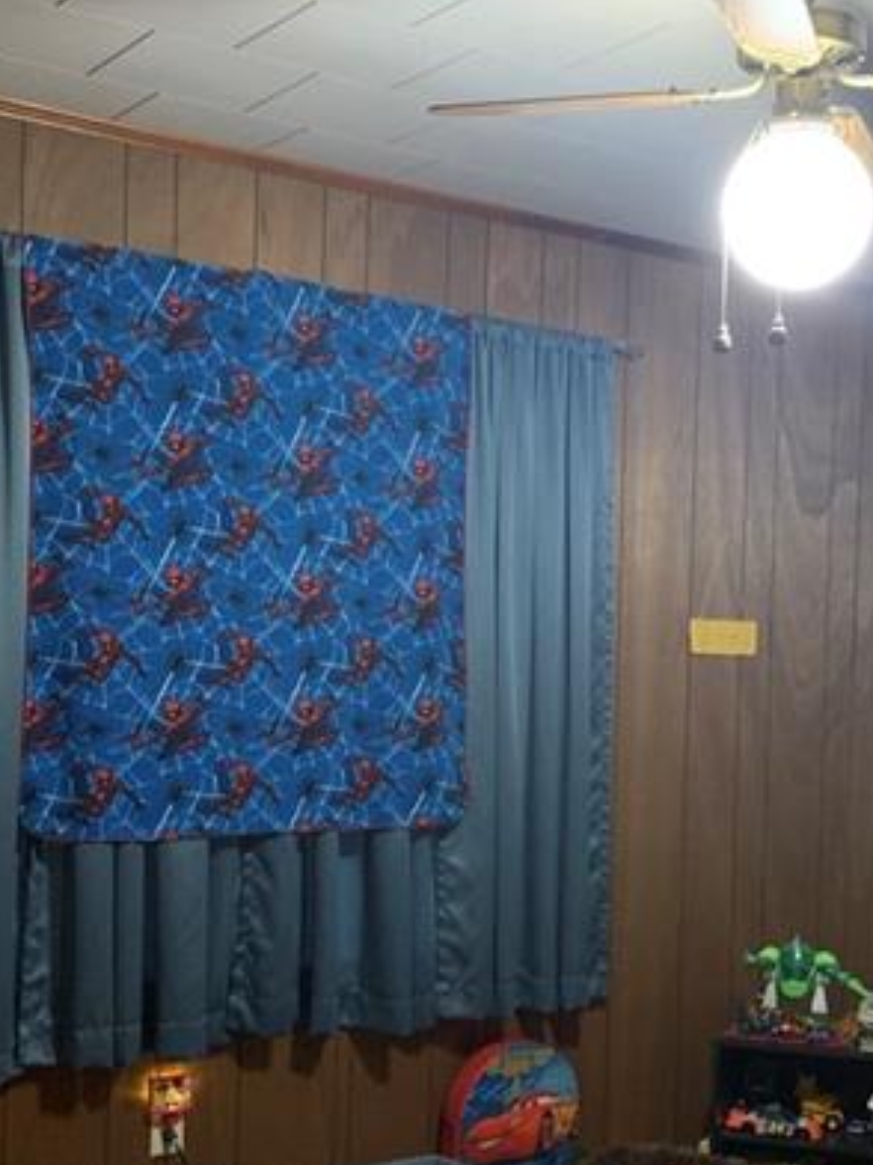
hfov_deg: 28.2
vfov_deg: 37.4
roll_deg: -1.4
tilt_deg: -1.3
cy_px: 687
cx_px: 653
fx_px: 1715
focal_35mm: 51
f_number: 1.8
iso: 400
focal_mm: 4.25
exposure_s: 1/30
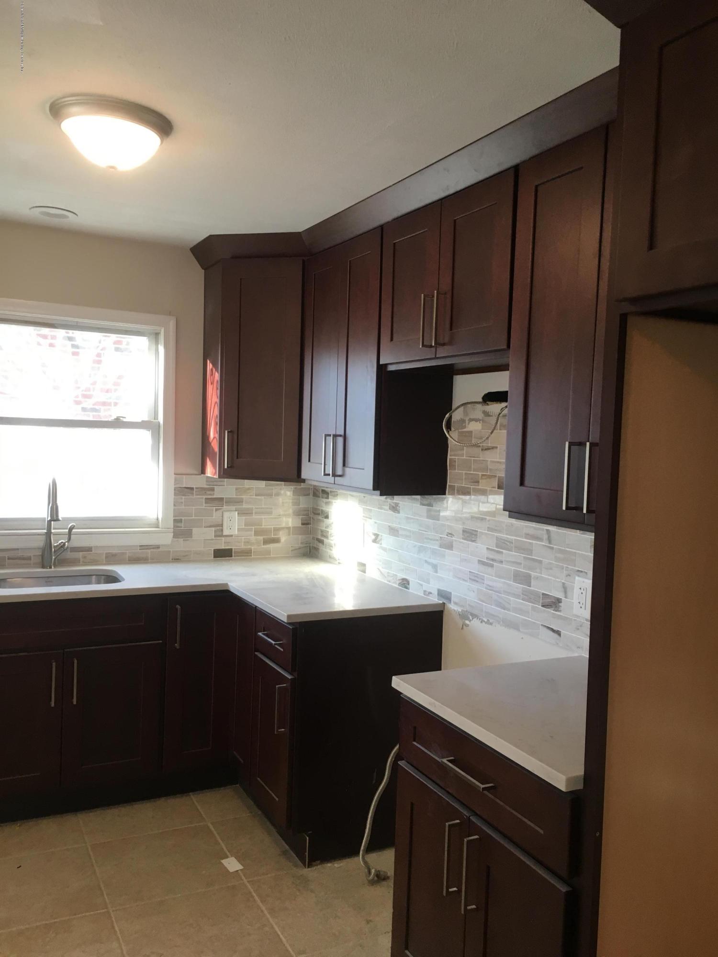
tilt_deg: -1.7
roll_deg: -2.2
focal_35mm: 29
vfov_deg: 61.7
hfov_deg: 48.2
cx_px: 359
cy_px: 478
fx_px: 802
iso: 40
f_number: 2.2
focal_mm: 4.15
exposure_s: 1/30
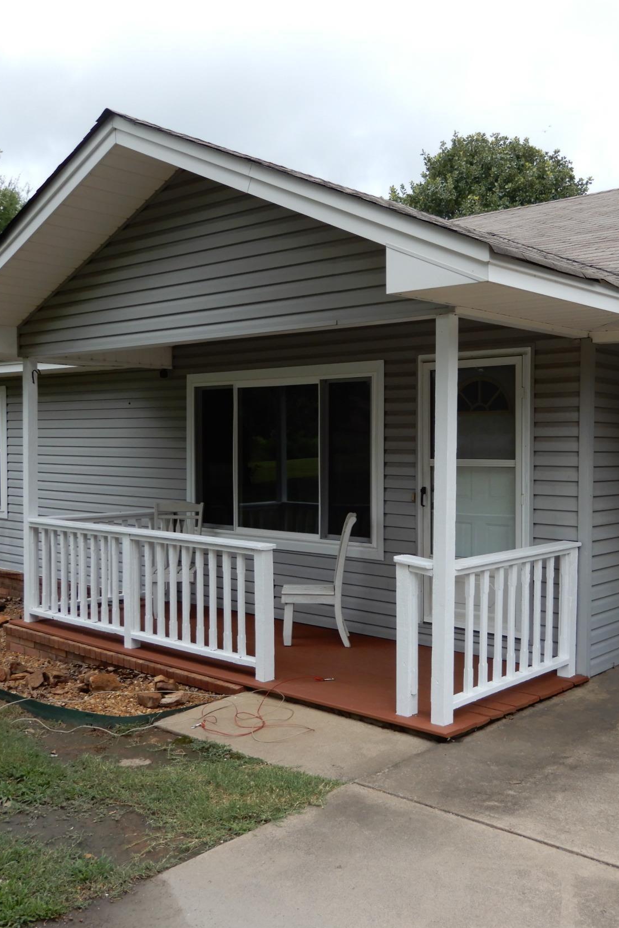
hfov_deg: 38.5
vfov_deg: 55.8
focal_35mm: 34
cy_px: 473
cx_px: 412
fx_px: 877
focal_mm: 4.3
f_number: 3.4
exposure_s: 1/640
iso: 80
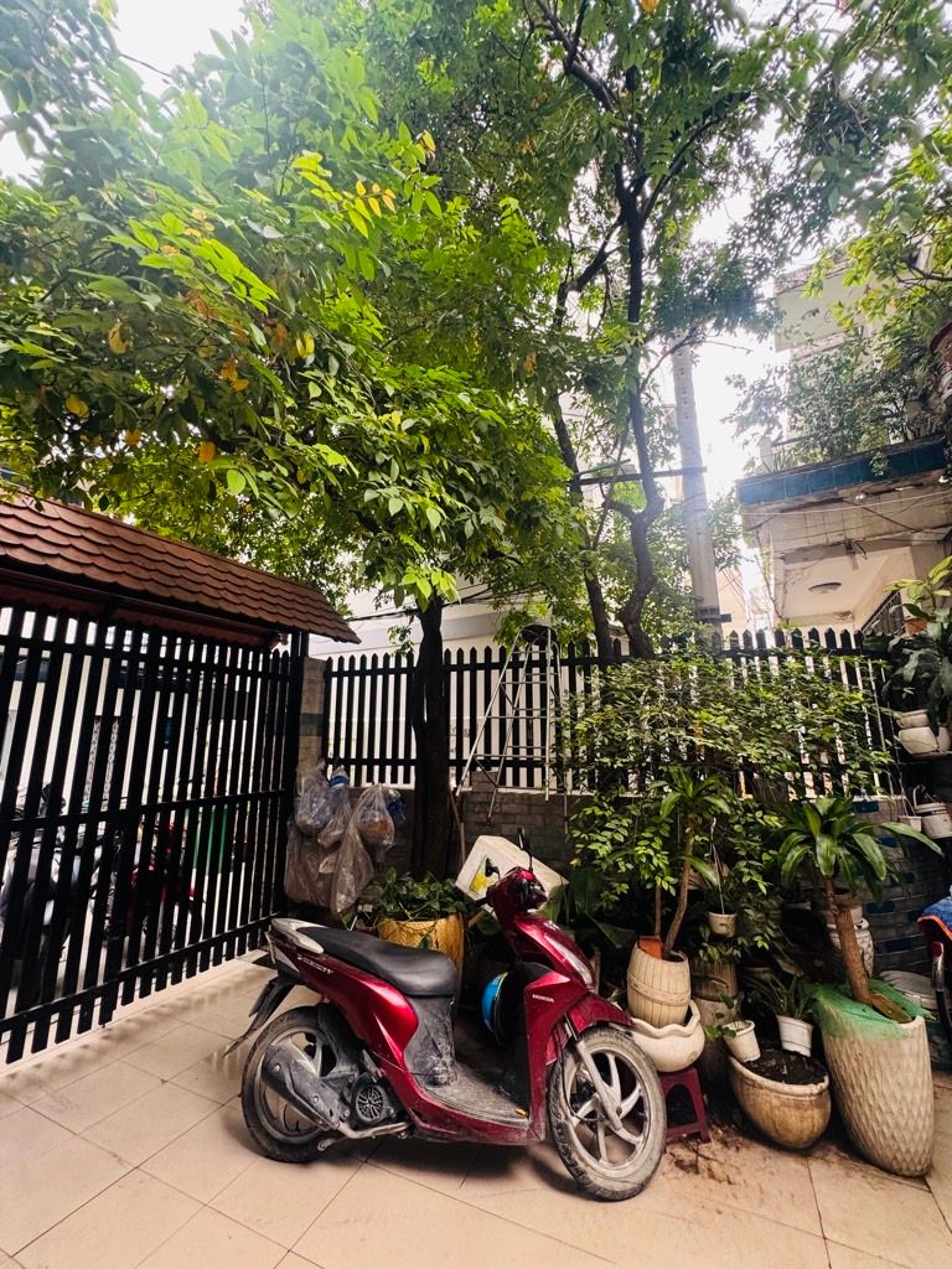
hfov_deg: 85.7
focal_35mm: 14
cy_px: 634
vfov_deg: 102.1
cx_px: 476
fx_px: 513
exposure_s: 1/99
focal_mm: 2.22
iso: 160
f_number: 2.2
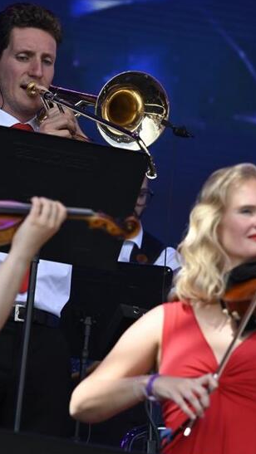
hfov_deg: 3.7
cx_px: 133
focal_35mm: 332
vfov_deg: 6.5
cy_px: 190
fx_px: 4003
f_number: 4.8
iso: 400
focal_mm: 175
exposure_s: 1/1600
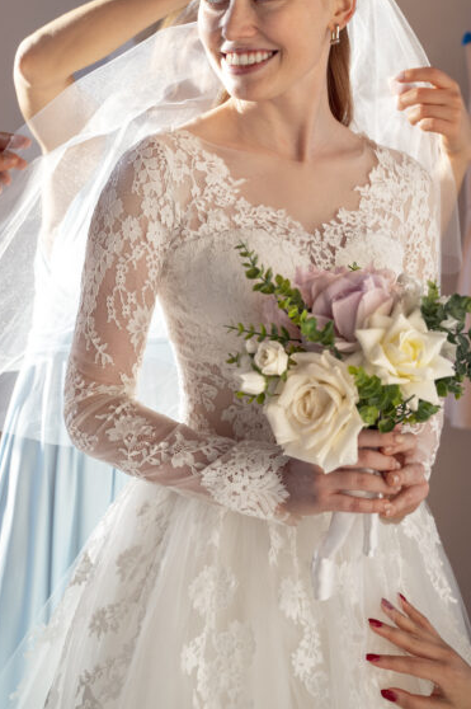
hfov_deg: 20.5
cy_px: 262
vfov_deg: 30.4
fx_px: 1298
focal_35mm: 66
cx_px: 190
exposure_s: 1/800
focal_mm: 46
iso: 400
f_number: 4
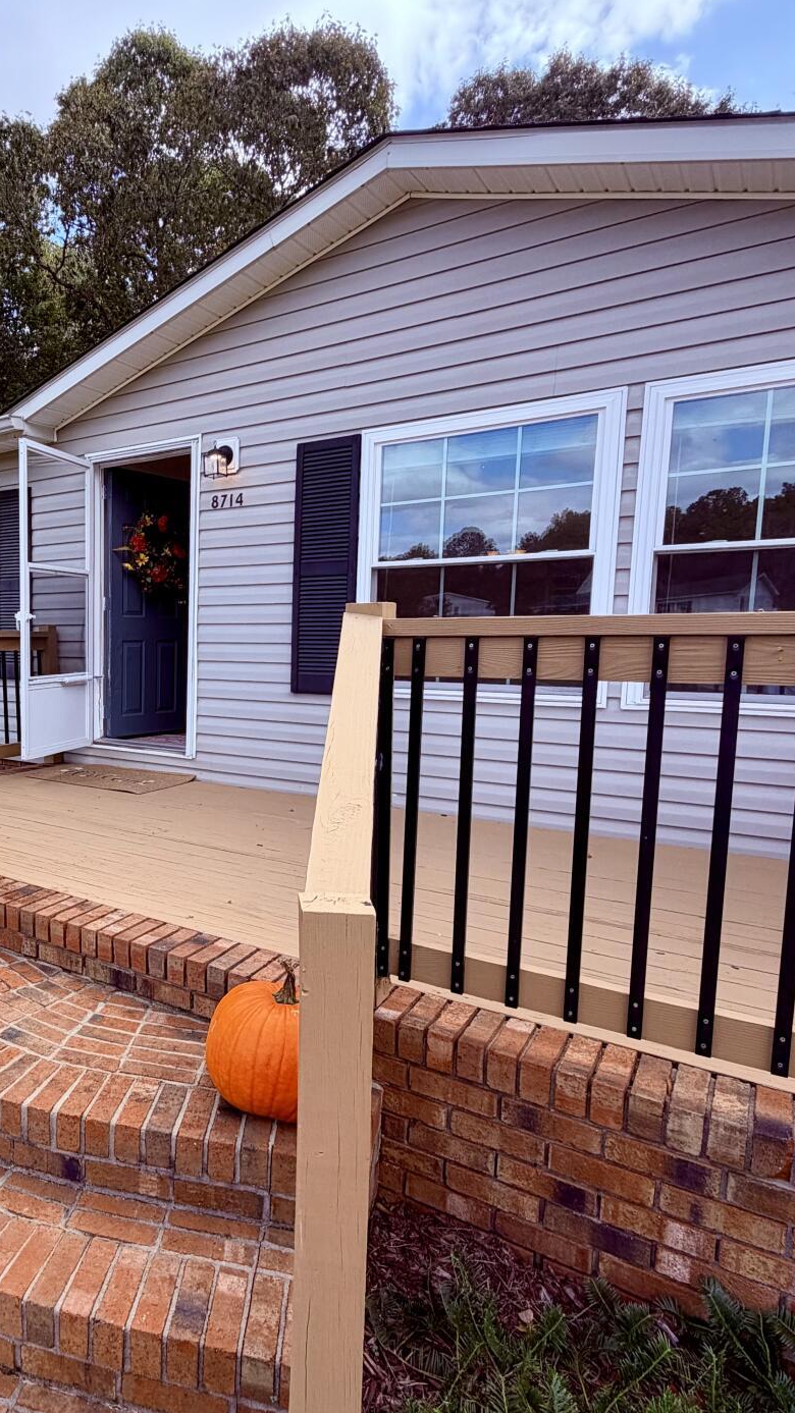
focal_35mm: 22
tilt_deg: -5.6
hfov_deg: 47.7
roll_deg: +0.2
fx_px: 825
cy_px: 737
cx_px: 123
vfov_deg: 81.2
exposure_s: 1/502
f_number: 2.2
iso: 50
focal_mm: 2.22
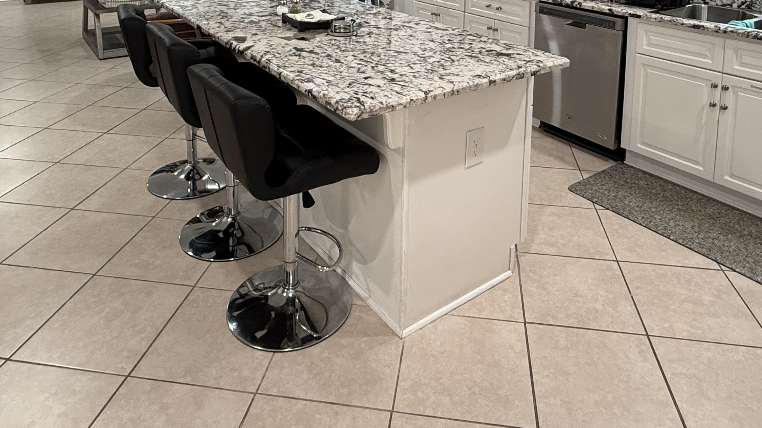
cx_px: 406
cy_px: -32
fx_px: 566
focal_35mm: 28
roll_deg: -0.9
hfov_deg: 67.8
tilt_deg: -5.4
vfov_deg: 35.9
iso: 250
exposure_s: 1/60
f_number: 2.2
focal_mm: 2.22
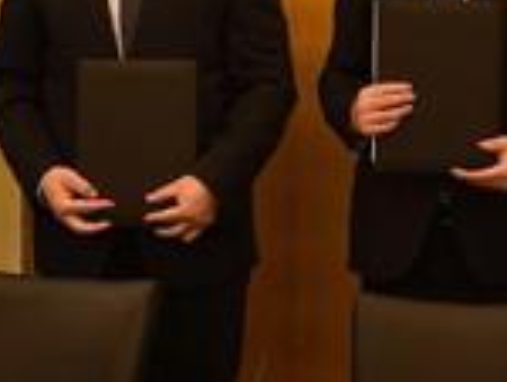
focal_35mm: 177
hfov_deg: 11.1
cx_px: 316
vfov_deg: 8.3
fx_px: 2597
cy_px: -51
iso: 200
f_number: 4.2
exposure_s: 1/50
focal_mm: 30
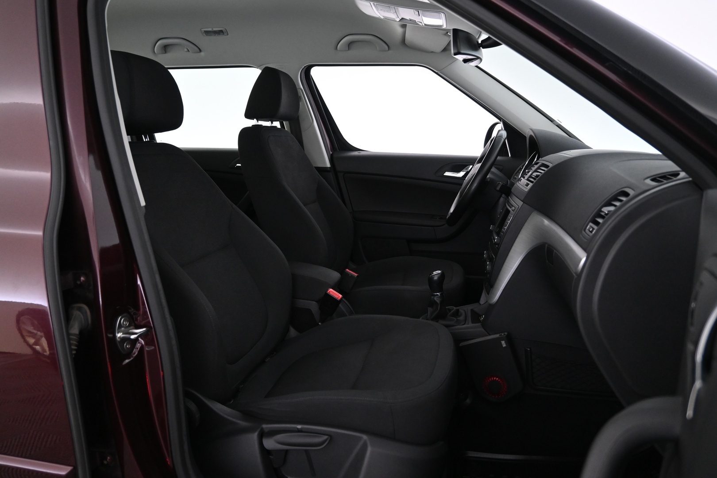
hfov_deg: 68.9
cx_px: 358
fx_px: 523
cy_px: 239
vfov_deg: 49.1
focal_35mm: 26
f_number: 3.5
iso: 1400
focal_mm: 17.5
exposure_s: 1/30
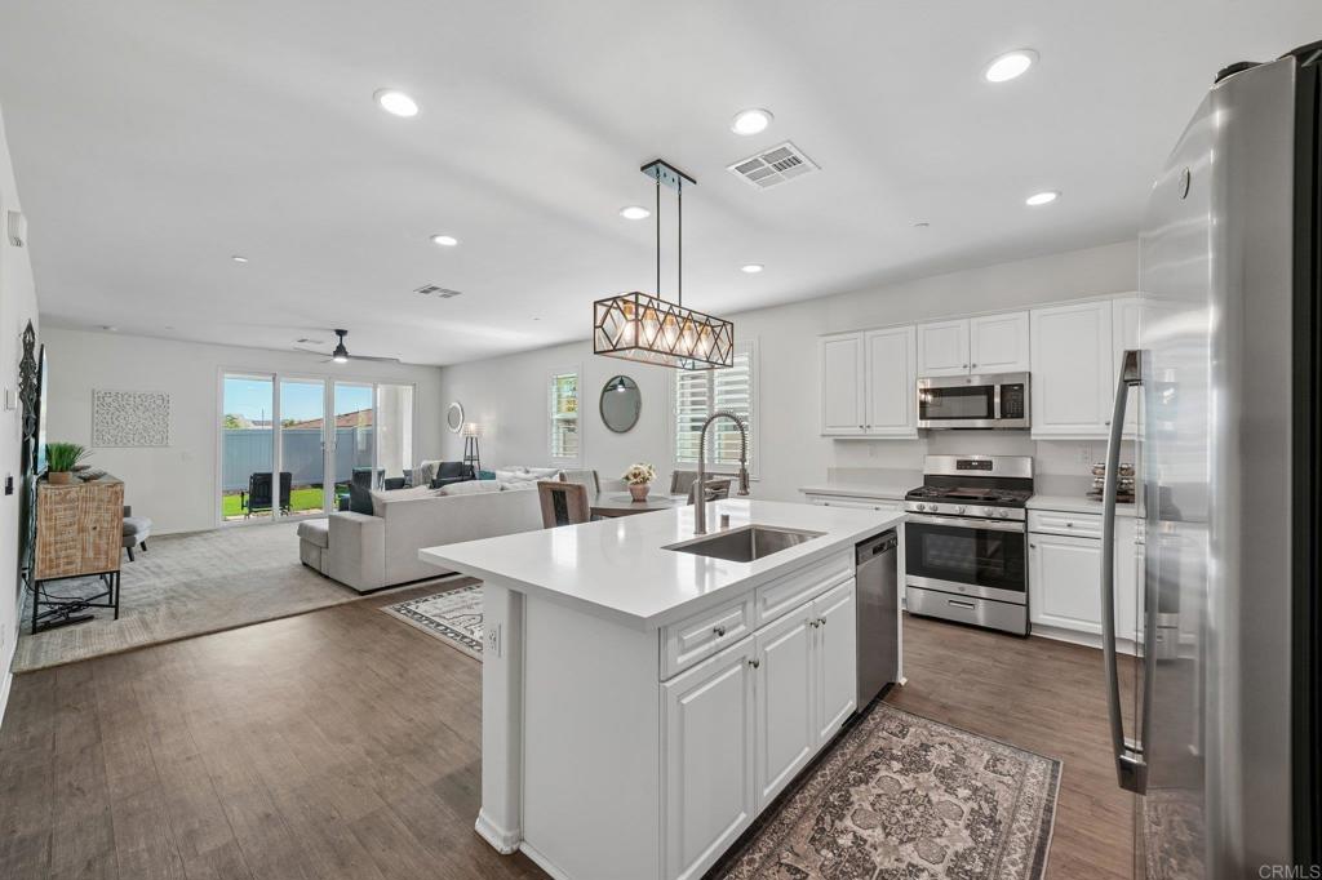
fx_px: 514
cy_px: 440
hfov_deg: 104.3
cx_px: 661
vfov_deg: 81.2
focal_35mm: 14
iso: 250
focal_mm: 14
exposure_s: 1/30
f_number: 9
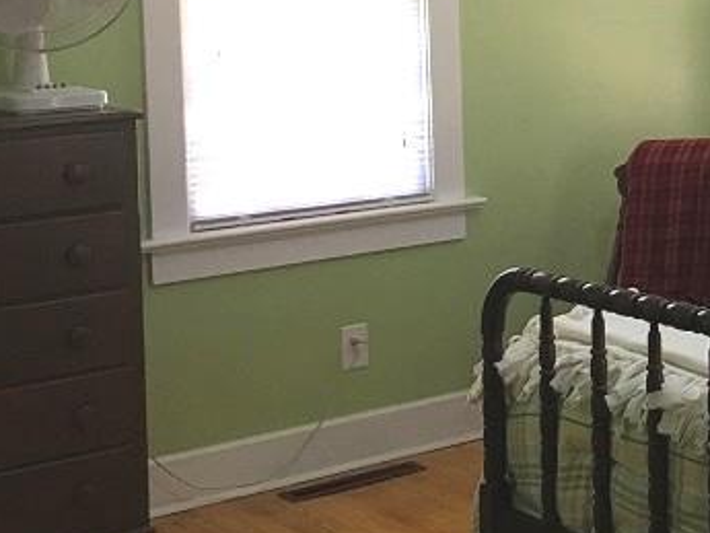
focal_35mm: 84
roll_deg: +1.2
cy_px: 47
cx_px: 887
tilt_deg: -1.9
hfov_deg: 21.4
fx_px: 1724
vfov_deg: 17.3
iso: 32
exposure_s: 1/15
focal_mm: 4.15
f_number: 2.2
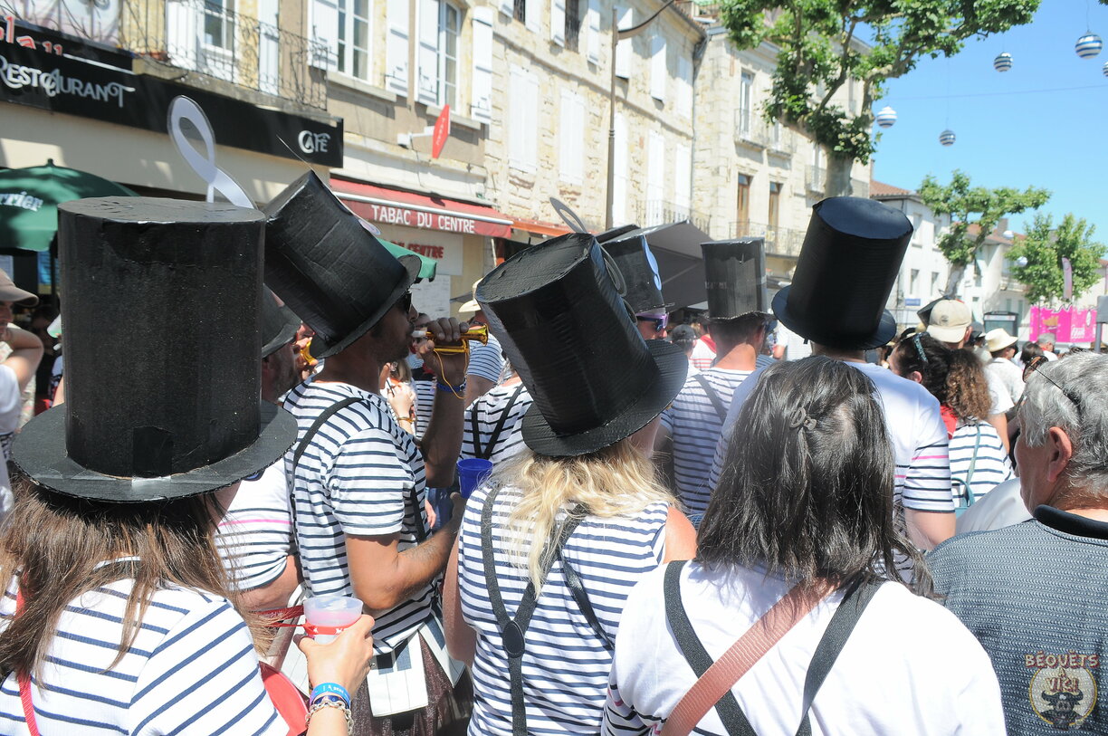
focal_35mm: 27
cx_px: 554
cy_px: 368
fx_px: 830
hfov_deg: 67.4
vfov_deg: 47.8
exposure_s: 1/250
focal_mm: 18
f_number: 8
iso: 200
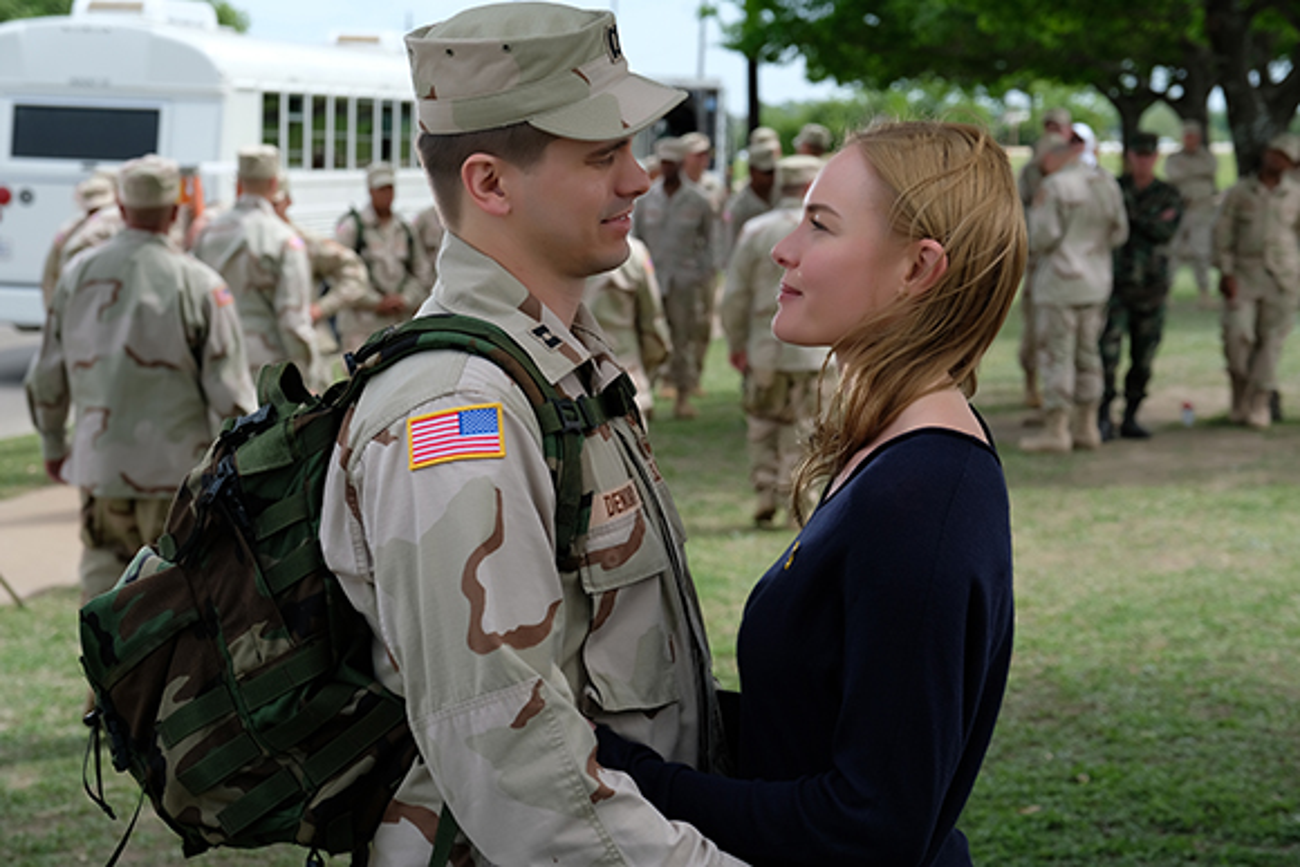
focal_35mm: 83
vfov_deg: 16.5
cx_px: 650
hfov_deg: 24.5
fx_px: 2998
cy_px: 434
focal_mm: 55
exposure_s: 1/420
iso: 200
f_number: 5.6
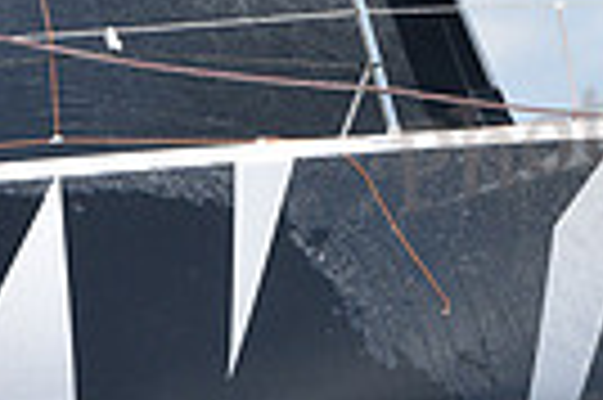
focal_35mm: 628
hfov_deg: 3.3
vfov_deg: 2.2
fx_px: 10506
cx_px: 1260
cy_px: 267
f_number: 5.6
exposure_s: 1/1250
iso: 250
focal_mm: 145
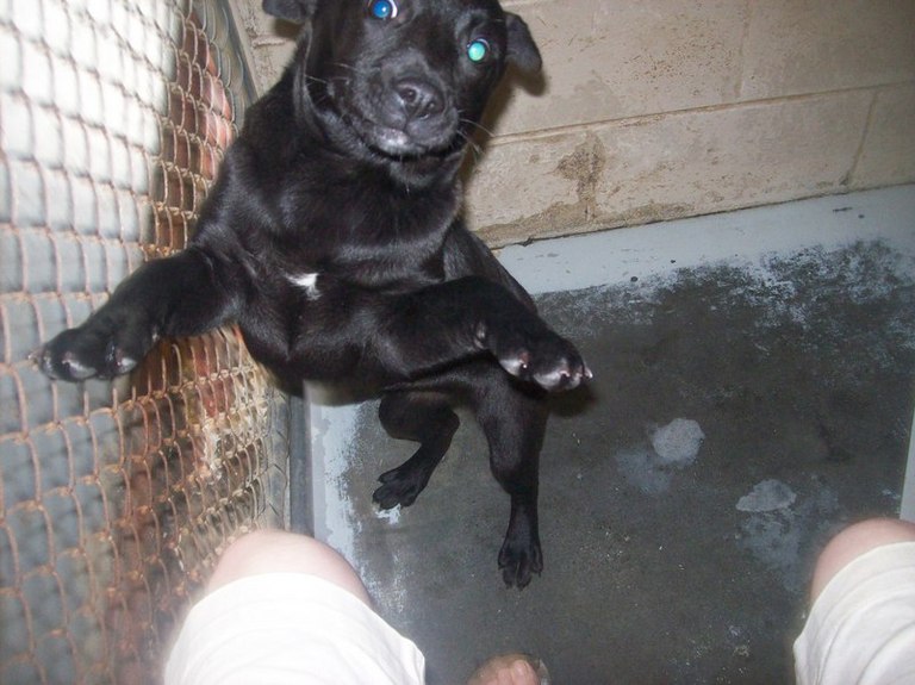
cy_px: 342
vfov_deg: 39.6
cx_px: 458
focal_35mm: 36
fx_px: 951
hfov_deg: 51.4
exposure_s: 1/64
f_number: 2.7
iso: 200
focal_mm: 6
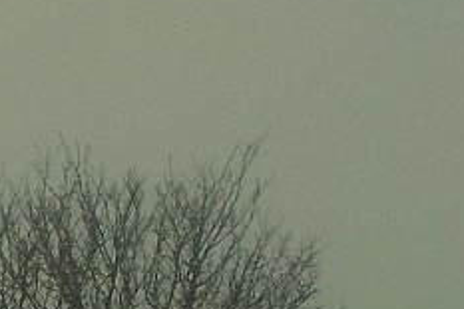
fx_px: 3400
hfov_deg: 7.8
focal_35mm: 264
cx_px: -50
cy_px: 736
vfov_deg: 5.1
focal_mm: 6.6
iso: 80
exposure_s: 1/640
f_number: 3.5
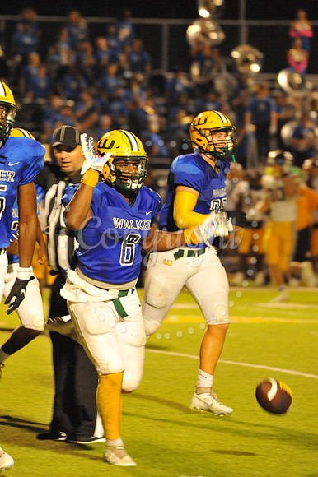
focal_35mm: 280
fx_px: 3714
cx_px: 159
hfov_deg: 4.9
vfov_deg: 7.4
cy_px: 238
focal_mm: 280
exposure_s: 1/160
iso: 6400
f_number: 6.3
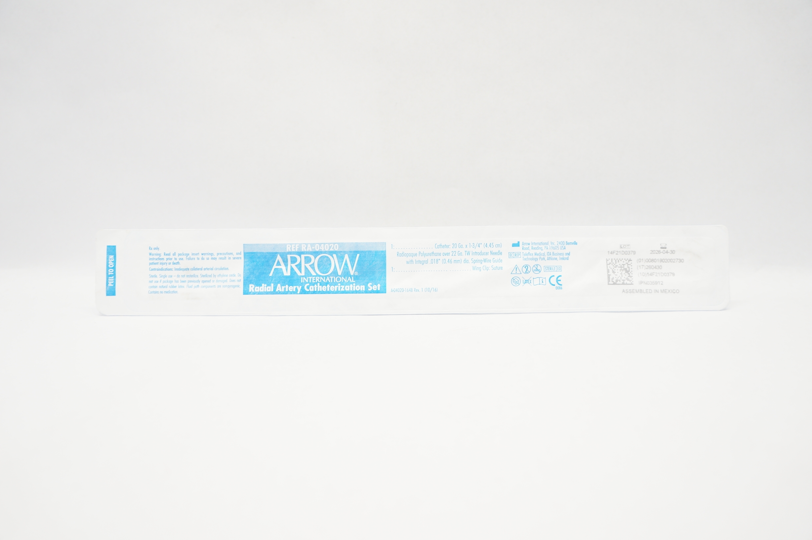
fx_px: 608
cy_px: 270
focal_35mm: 27
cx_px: 406
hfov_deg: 67.4
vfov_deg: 47.8
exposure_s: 1/50
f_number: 5
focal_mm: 18
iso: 400
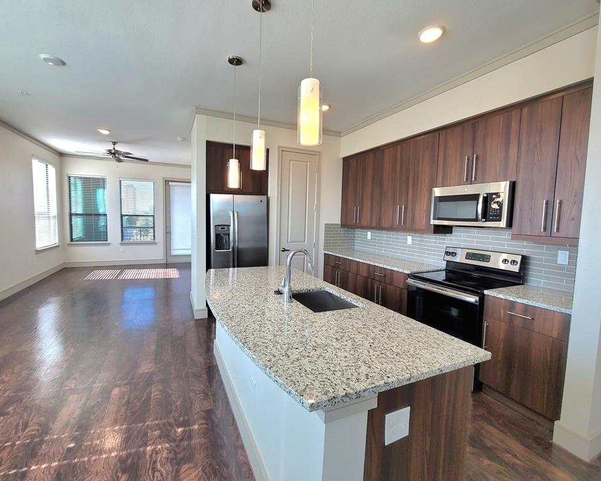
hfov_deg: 100.6
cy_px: 236
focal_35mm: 14
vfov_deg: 88.0
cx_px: 287
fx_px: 249
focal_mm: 2.2
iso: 80
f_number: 2.2
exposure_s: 1/120
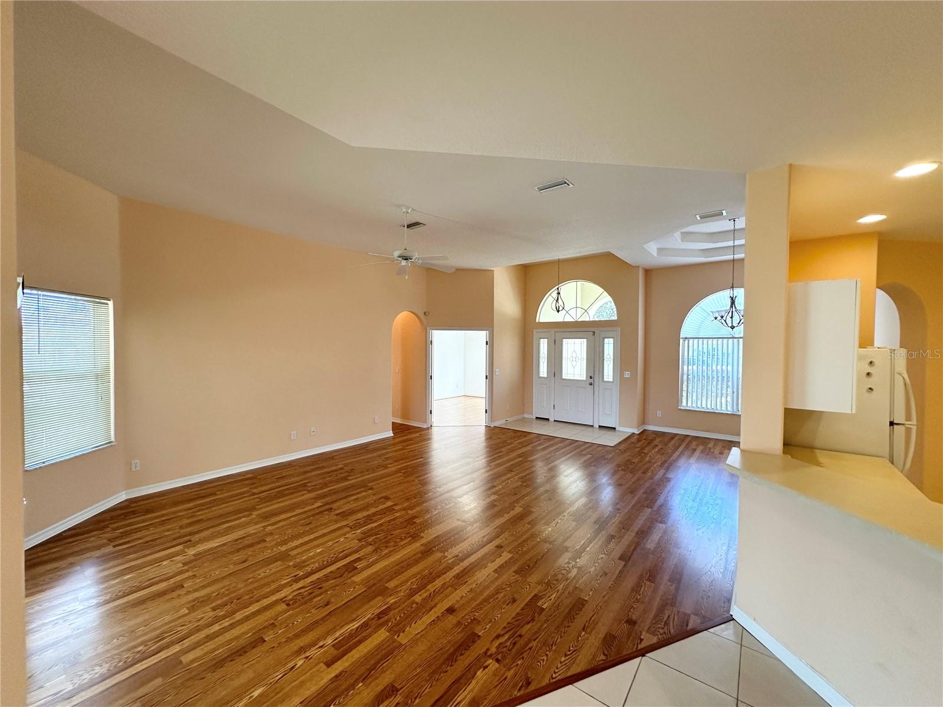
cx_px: 472
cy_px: 354
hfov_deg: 102.1
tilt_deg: -0.4
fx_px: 381
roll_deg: -0.1
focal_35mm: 14
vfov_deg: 85.7
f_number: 2.2
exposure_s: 1/120
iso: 125
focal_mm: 2.22
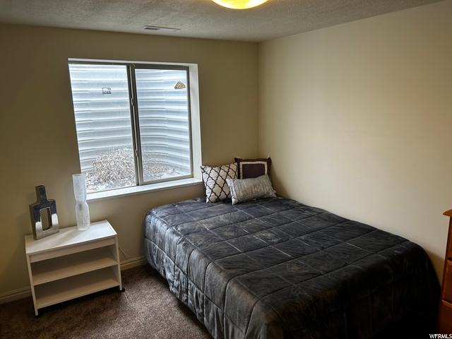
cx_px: 226
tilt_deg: -13.6
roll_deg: +1.5
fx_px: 339
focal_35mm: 26
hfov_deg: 67.3
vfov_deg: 53.1
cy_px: 170
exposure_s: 1/120
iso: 80
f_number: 1.5
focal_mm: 5.7
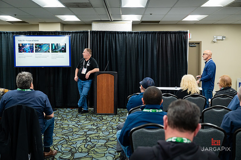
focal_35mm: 45
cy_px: 80
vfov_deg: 29.8
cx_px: 120
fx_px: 301
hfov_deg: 43.6
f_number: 4
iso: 2000
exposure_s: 1/200
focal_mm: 45
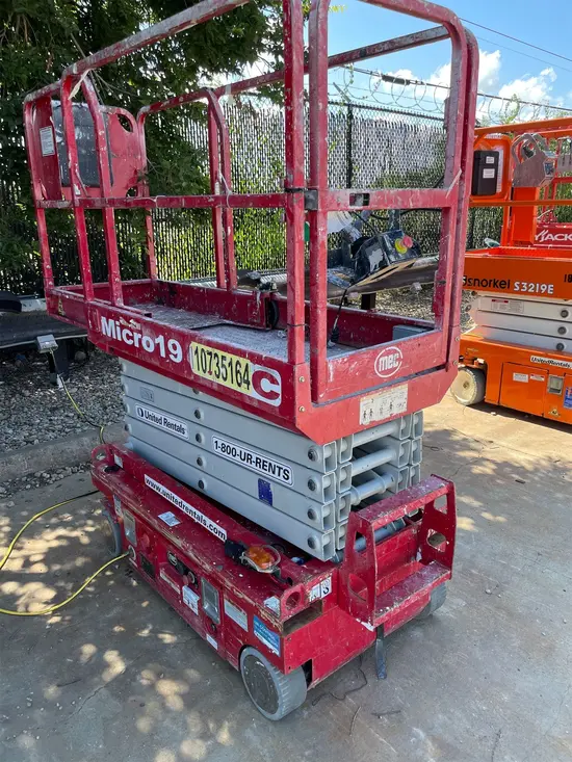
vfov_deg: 67.3
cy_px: 381
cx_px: 286
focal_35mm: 26
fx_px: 573
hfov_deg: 53.1
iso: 32
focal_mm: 4.2
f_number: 1.6
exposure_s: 1/545
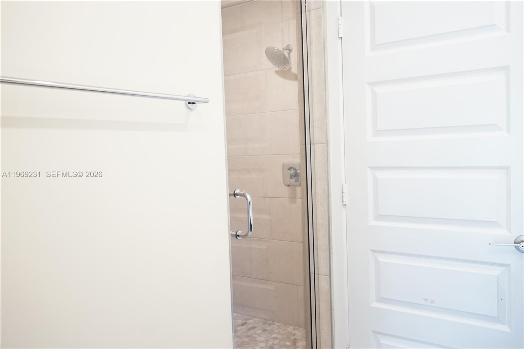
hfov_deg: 60.3
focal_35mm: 31
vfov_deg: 42.3
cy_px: 174
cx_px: 262
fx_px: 451
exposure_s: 1/60
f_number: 4
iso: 1250
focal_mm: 21
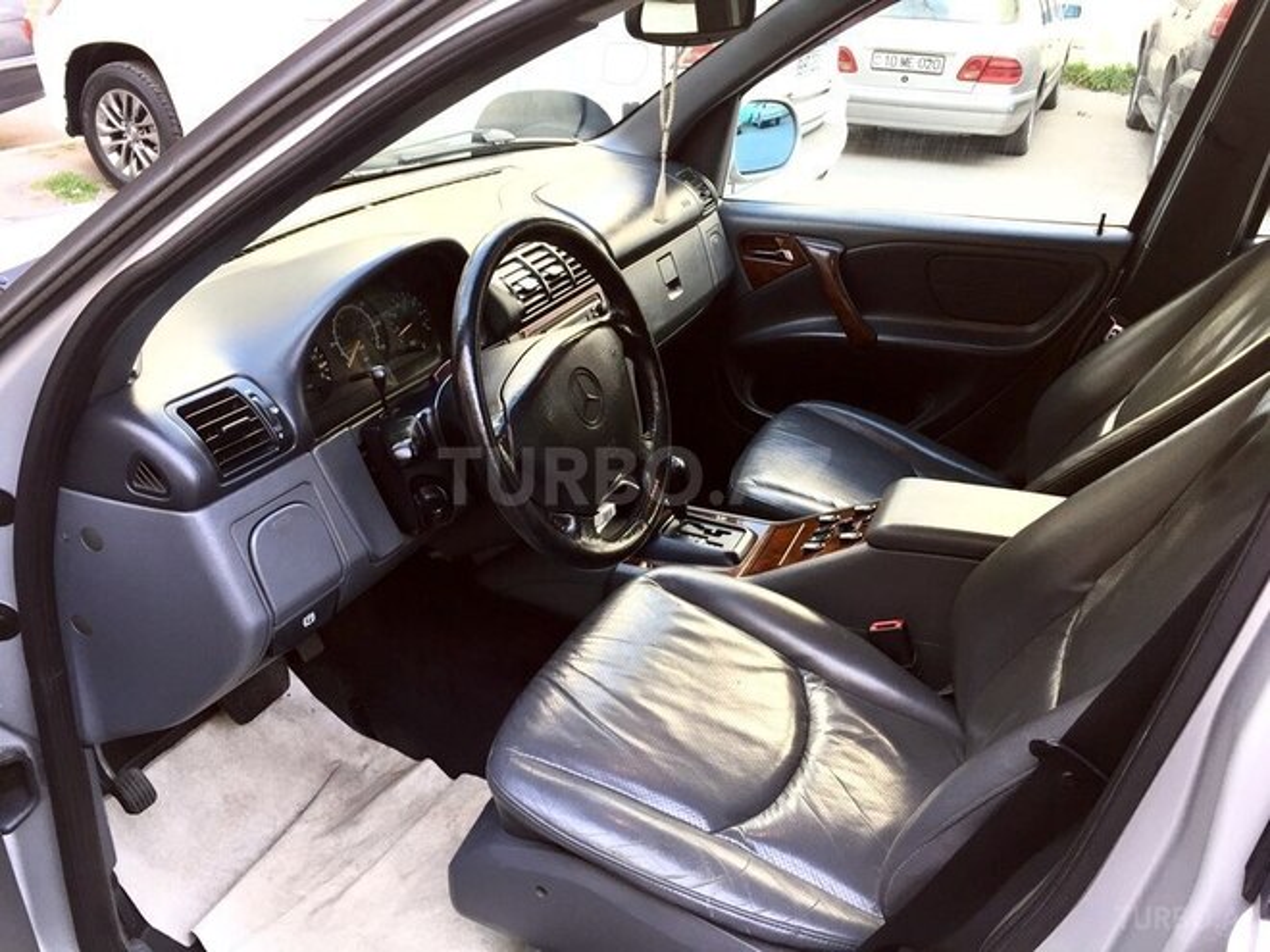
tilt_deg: -28.9
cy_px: 476
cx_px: 635
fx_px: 1064
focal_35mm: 29
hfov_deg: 61.7
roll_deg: -1.7
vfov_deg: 48.2
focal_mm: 4.15
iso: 50
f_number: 2.2
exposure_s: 1/100
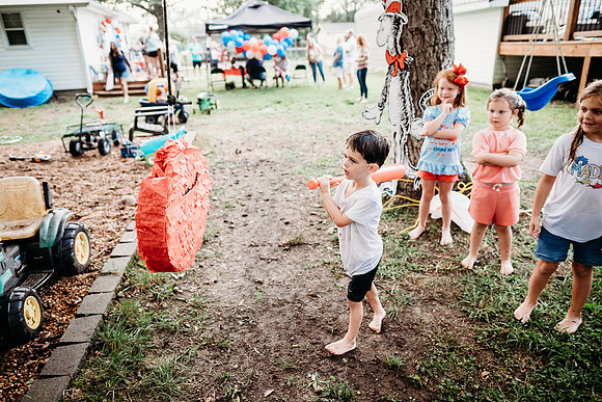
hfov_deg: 73.7
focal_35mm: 24
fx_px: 401
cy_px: 201
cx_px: 301
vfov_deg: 53.2
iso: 1250
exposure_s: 1/200
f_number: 2.5
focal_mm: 24
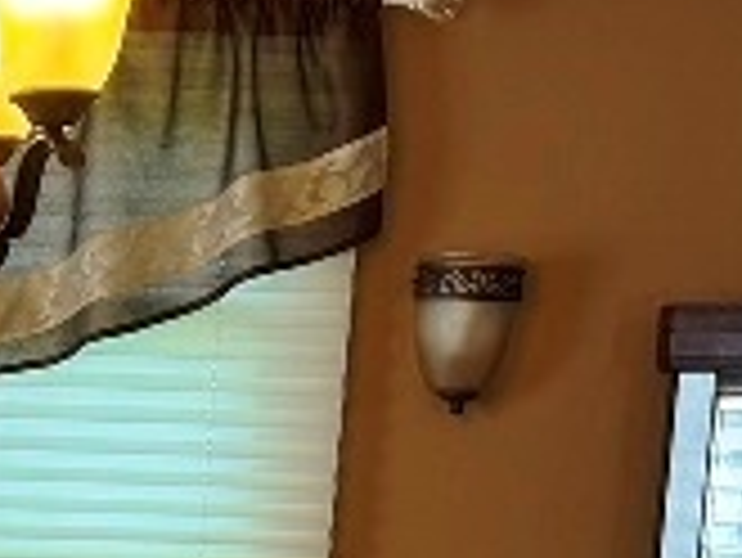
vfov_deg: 9.3
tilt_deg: -11.9
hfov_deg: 12.7
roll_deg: -1.9
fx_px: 3196
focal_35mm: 149
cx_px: -324
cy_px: 1152
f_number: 1.78
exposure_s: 1/120
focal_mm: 6.76
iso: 125
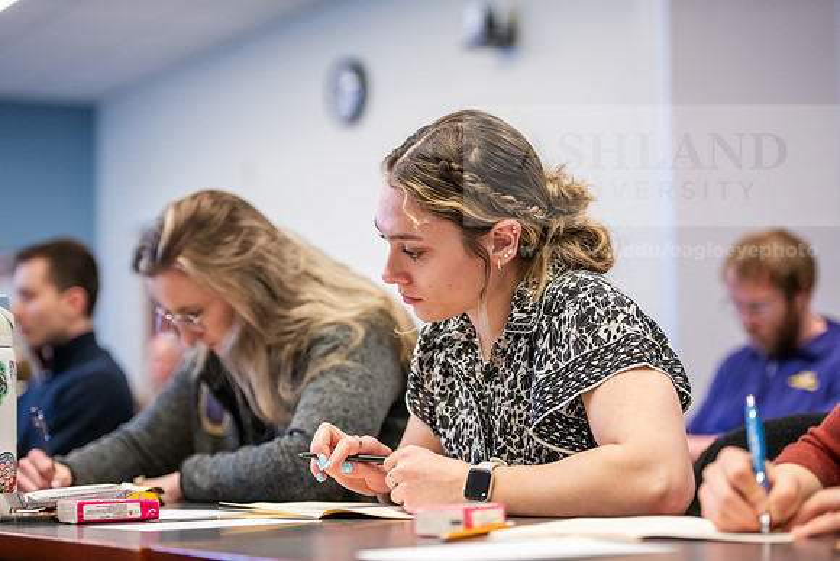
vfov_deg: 15.9
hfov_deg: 23.6
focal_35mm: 86
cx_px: 420
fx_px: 2007
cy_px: 280
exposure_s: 1/160
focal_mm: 86
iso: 1600
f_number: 2.8
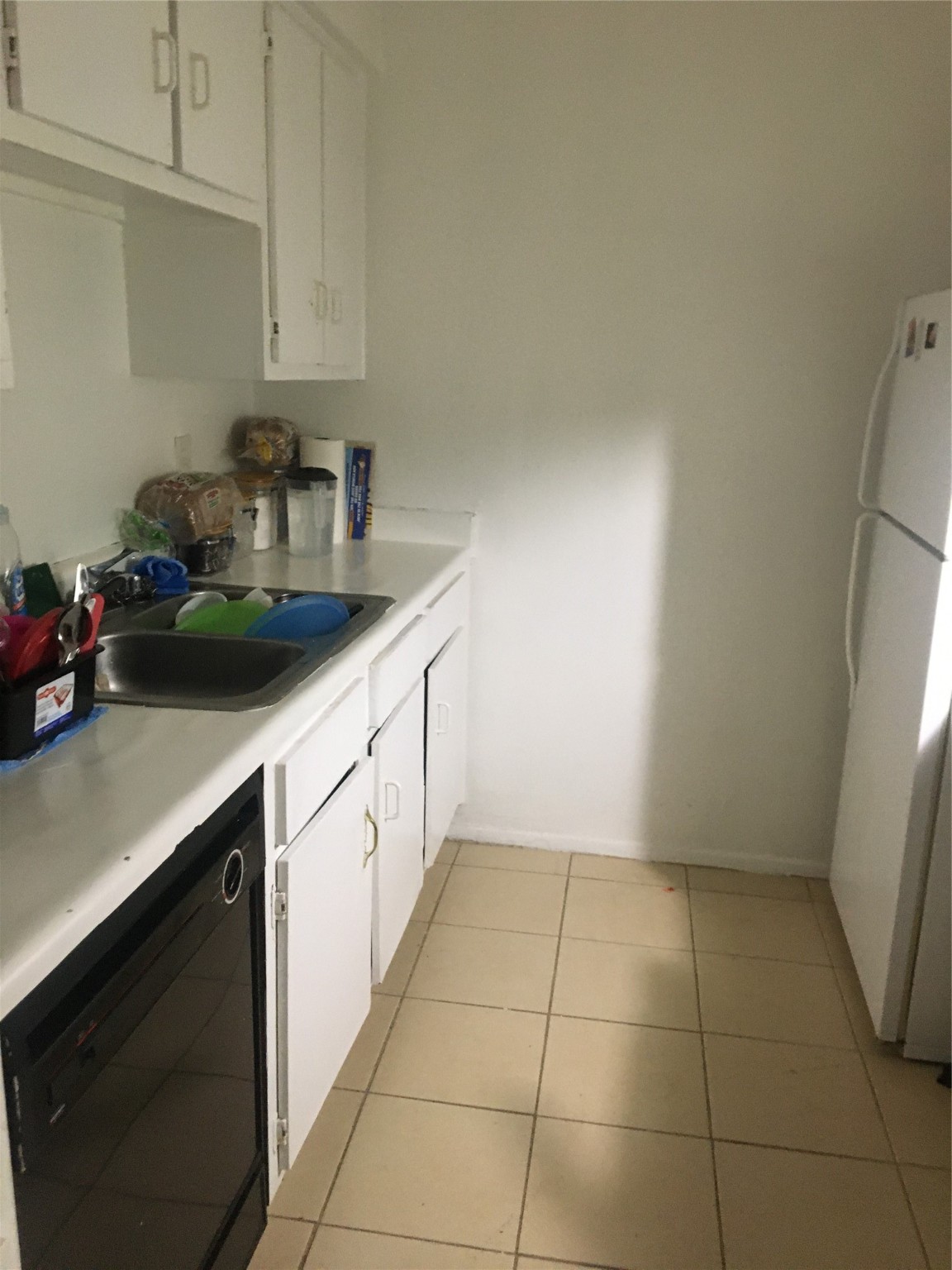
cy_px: 635
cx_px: 476
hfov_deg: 48.2
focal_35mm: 29
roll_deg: -1.3
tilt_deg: -14.4
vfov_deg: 61.7
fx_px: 1063
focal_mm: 4.15
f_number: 2.2
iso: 200
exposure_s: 1/24
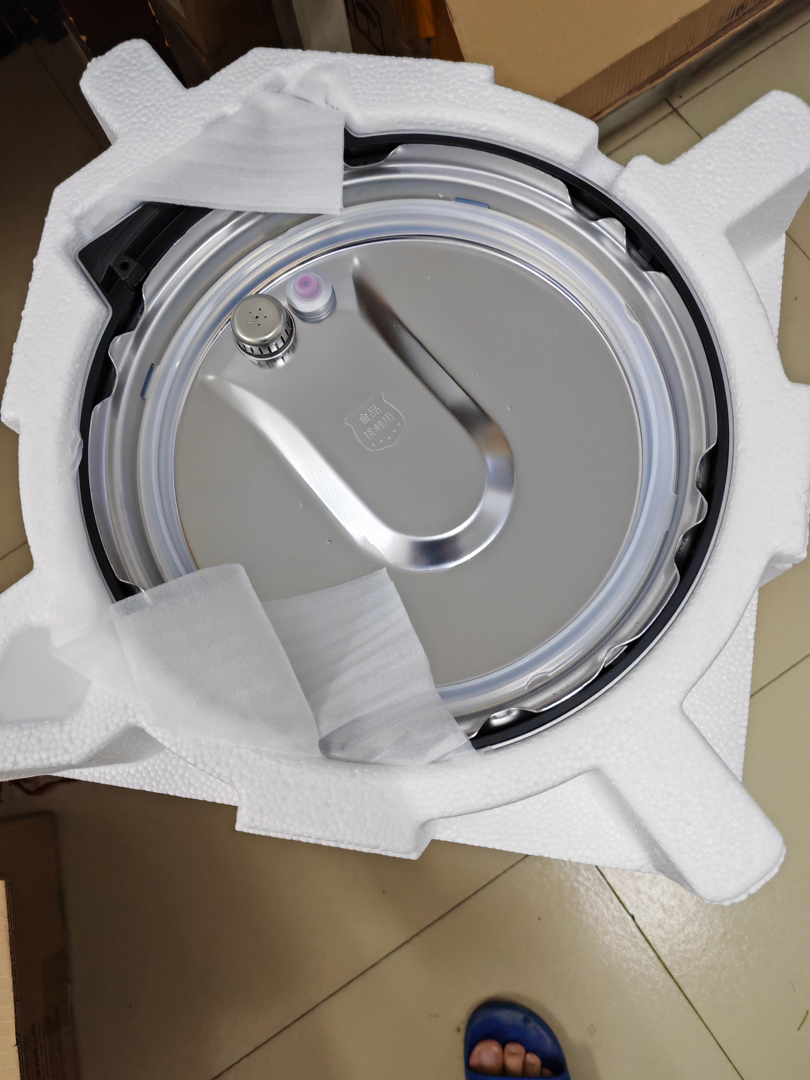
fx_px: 842
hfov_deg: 51.4
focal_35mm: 27
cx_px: 405
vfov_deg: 65.3
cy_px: 540
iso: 640
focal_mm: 5.52
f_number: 1.95
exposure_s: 1/51
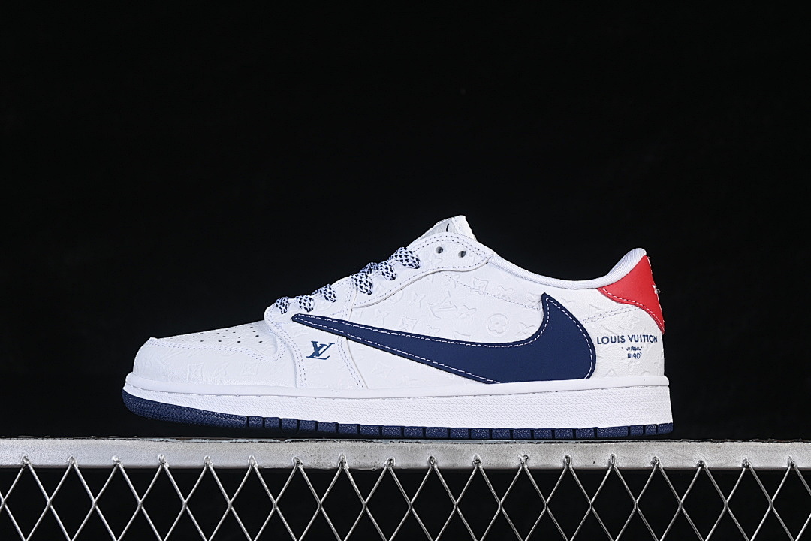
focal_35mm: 75
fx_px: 1689
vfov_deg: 18.2
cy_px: 270
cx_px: 406
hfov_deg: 27.0
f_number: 8
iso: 160
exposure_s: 1/80
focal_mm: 50
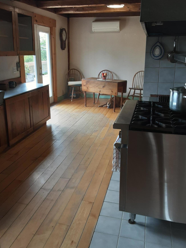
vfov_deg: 56.7
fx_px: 229
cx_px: 89
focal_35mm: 32
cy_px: 111
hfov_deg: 44.2
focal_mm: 2.9
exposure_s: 1/40
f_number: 1.9
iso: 40
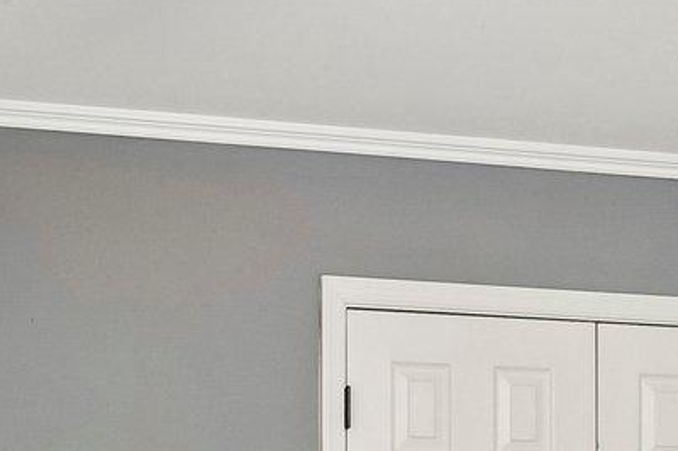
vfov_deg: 15.4
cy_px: 676
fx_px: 1543
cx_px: 215
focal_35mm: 82
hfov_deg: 24.6
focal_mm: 16
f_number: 8
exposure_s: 1/4
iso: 400
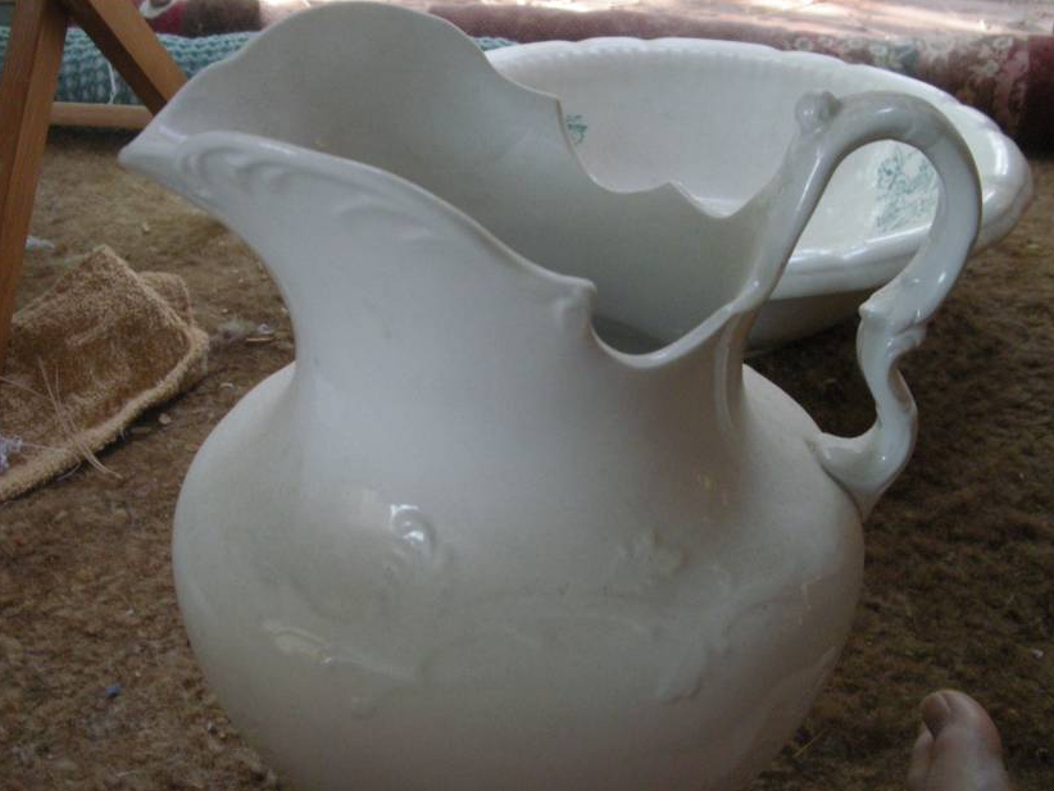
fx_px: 1371
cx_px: 500
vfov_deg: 32.1
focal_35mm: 45
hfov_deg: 42.1
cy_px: 470
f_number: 2.8
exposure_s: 1/48
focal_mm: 7.9
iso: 400
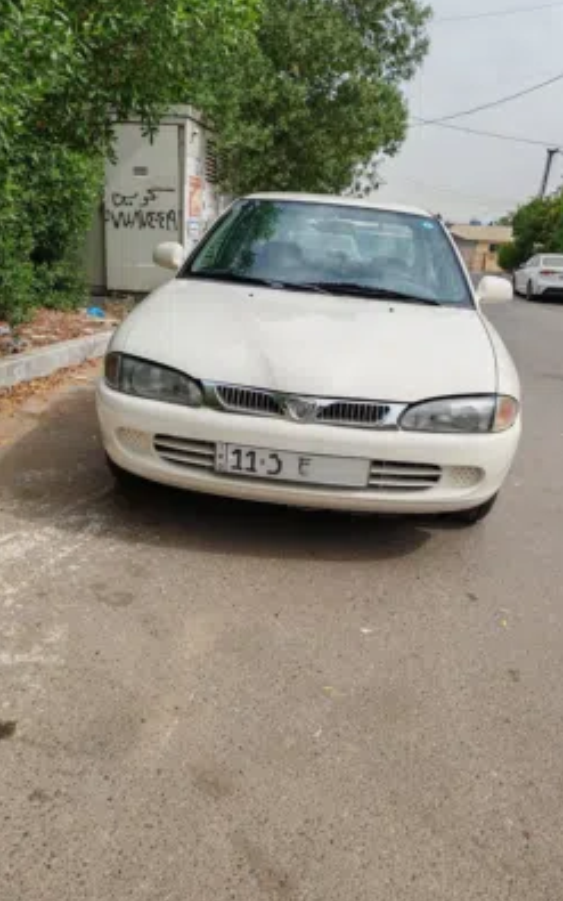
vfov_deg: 64.6
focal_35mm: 29
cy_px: 449
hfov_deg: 43.1
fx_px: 712
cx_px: 301
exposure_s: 1/640
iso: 50
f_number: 1.9
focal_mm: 6.12
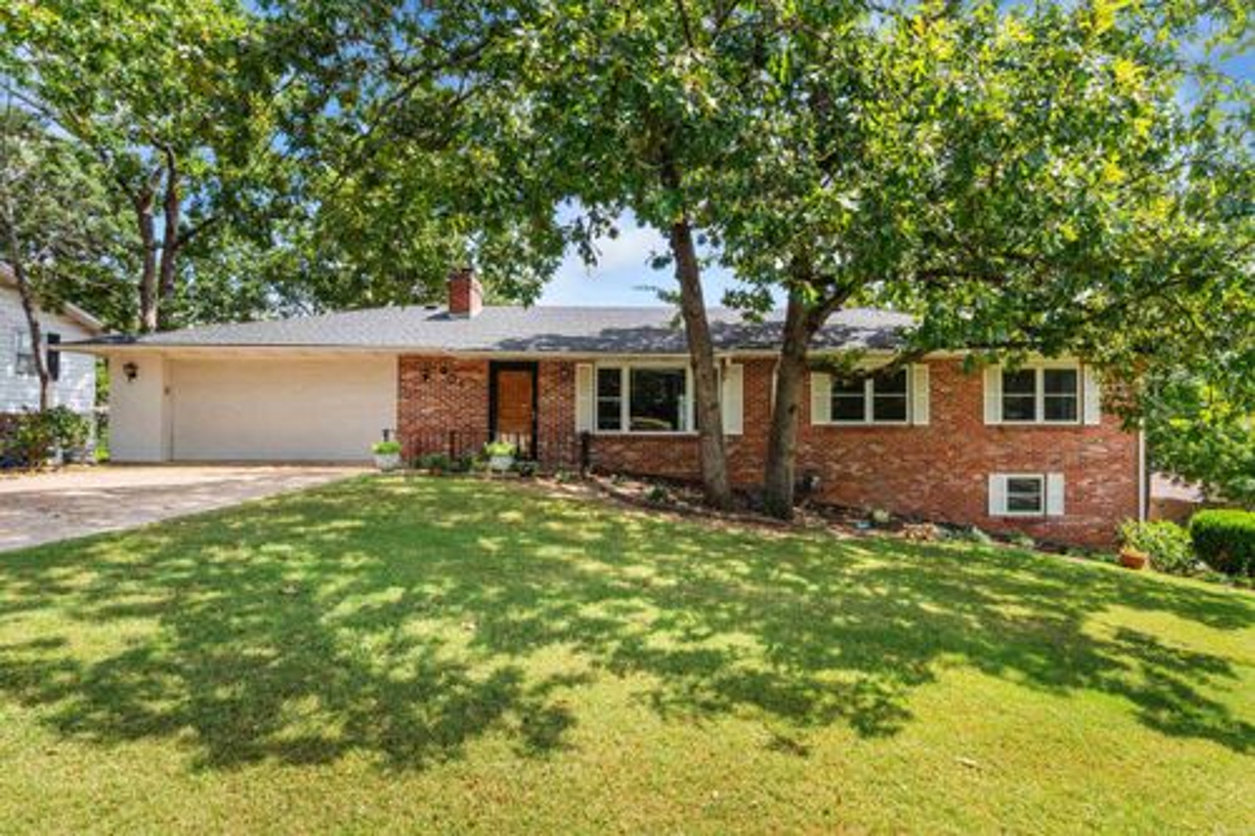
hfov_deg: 89.1
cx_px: 628
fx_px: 638
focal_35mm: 18
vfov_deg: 66.5
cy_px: 418
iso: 200
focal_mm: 12.2
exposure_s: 1/160
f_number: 9
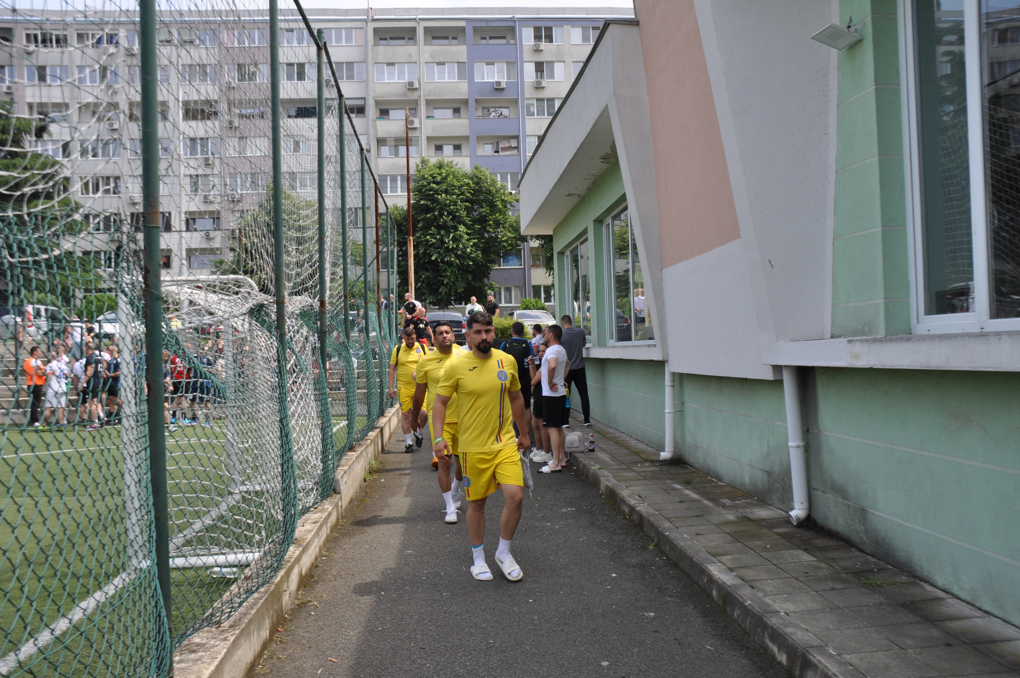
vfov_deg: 43.5
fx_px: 849
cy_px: 339
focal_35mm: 30
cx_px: 510
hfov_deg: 62.0
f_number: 8
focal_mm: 20
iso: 200
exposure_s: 1/250
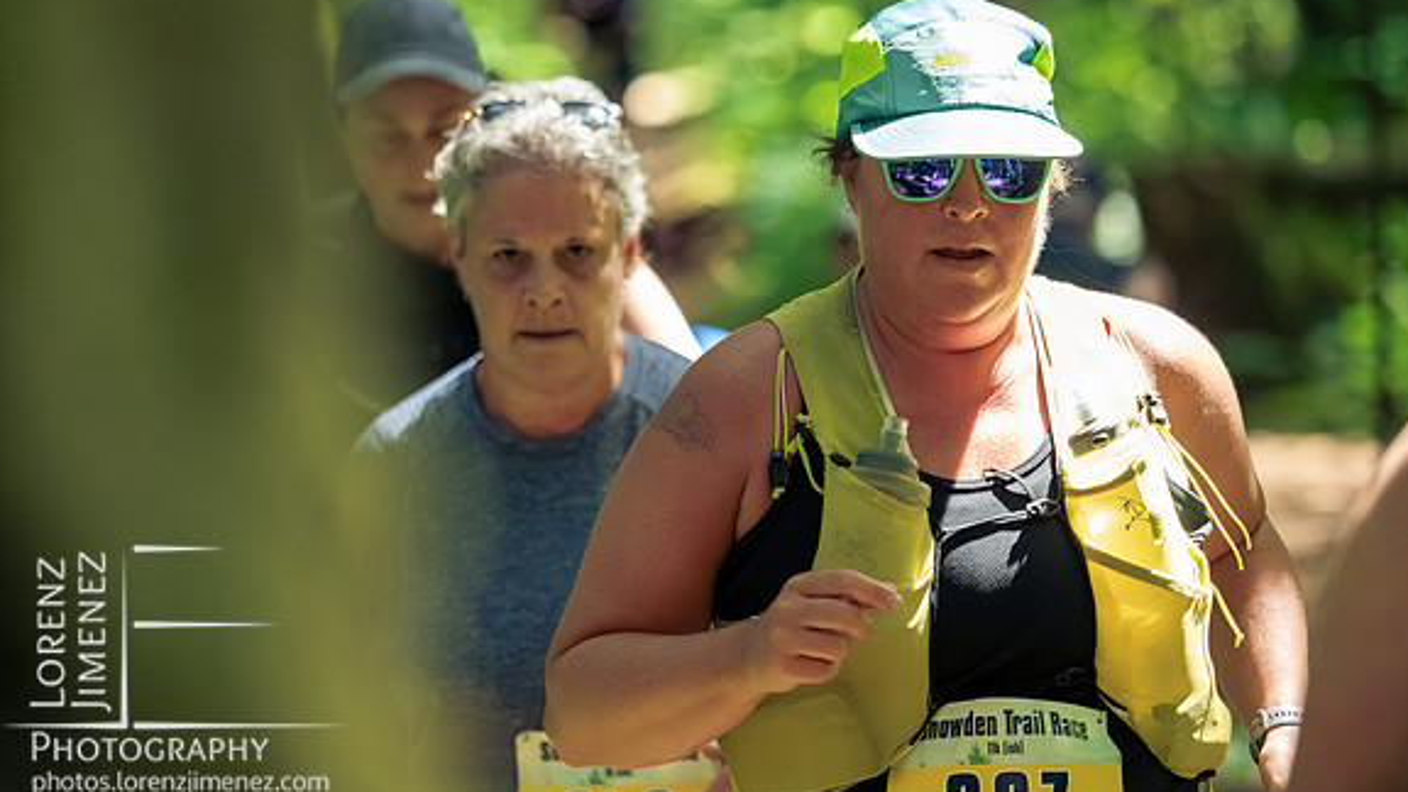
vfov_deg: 4.3
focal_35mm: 285
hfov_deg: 7.6
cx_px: 706
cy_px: 280
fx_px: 10640
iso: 4000
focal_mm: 130
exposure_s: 1/800
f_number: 2.8
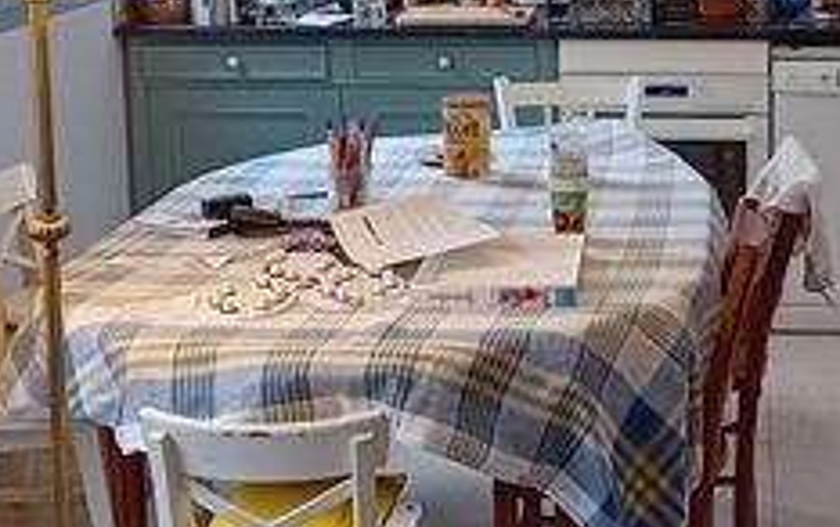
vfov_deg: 18.1
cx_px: 663
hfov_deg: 28.4
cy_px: 43
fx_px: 1627
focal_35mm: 71
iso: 640
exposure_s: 1/25
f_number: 1.8
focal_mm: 3.98
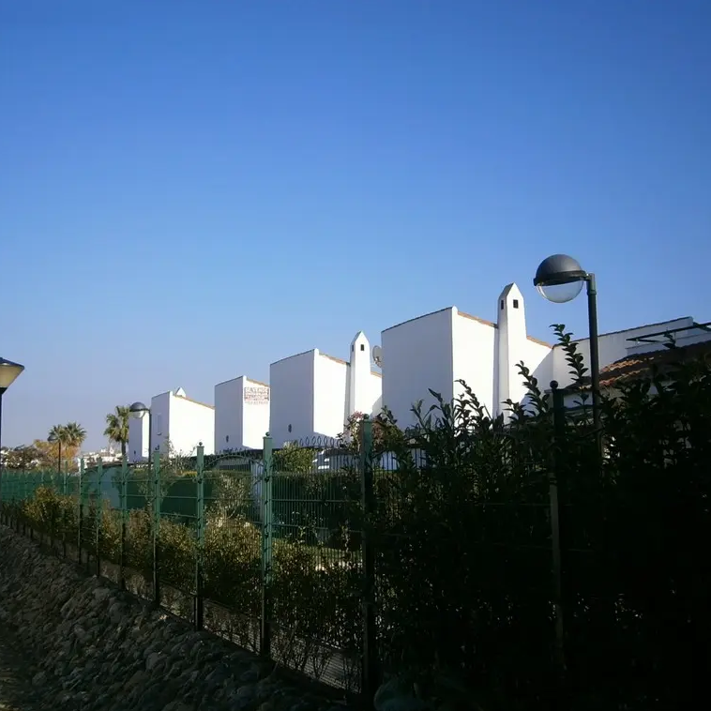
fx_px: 999
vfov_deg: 39.2
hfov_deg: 39.2
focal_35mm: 43
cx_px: 332
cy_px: 356
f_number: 8.7
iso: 80
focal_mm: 6.4
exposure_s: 1/200
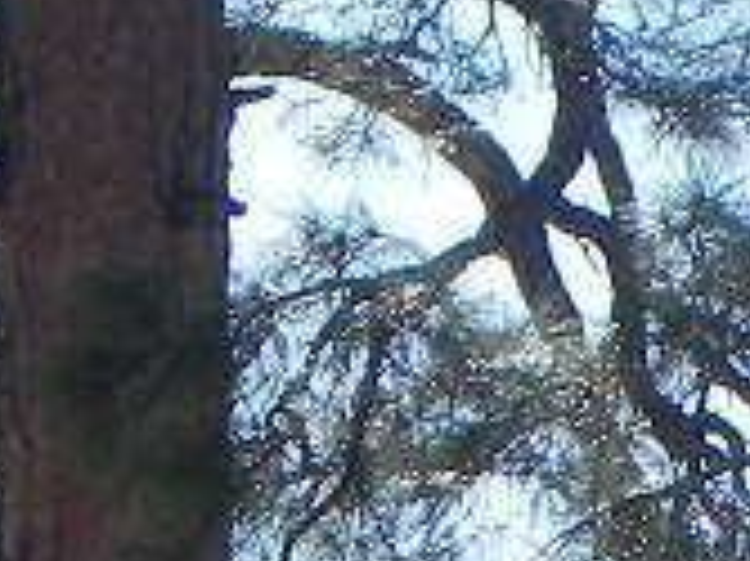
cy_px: 1257
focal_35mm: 1126
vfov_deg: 1.3
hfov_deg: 1.8
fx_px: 24379
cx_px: 1621
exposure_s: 1/410
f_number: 6.3
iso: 160
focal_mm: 32.7
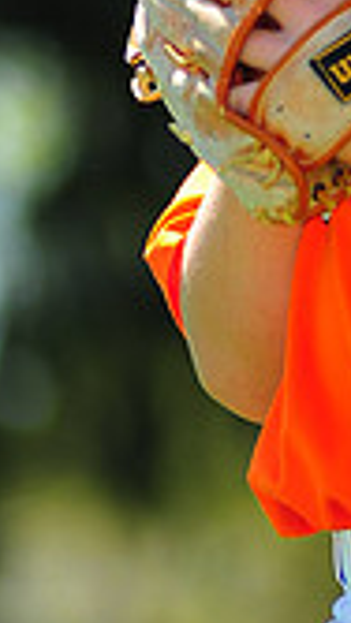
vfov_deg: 3.3
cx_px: 463
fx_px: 10849
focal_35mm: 656
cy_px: -220
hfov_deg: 1.9
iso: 200
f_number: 4
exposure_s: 1/800
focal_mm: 180
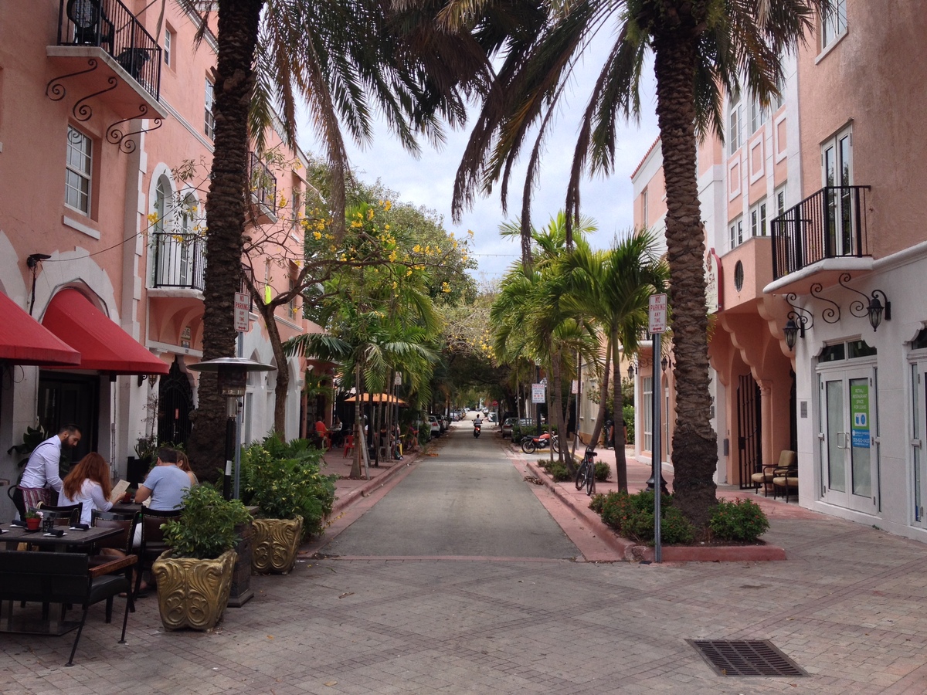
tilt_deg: +1.5
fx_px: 937
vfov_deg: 40.7
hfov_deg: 52.6
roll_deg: -0.3
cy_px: 348
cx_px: 464
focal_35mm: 35
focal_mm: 4.28
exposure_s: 1/824
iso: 50
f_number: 2.4
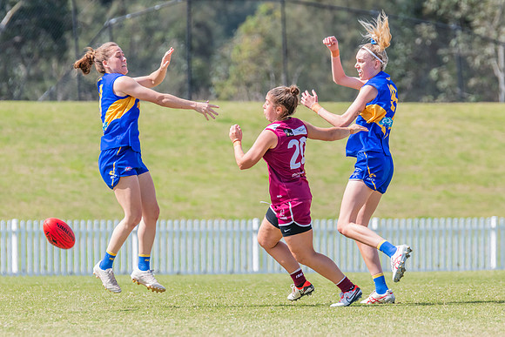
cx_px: 246
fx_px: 7709
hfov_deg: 3.8
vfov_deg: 2.5
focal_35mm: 549
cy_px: 134
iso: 800
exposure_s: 1/1250
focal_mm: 420
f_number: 9
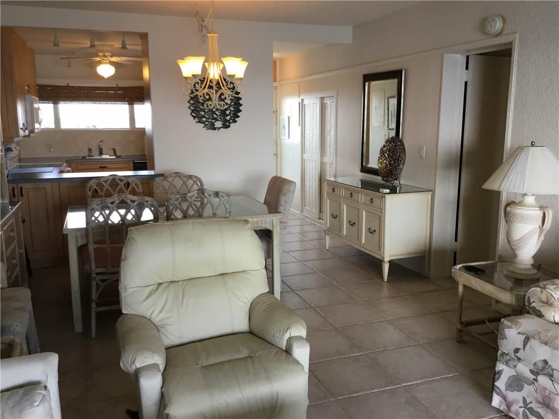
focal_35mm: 31
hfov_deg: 58.4
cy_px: 210
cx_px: 280
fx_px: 501
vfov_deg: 45.4
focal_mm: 3.3
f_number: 2.4
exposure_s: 1/30
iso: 32
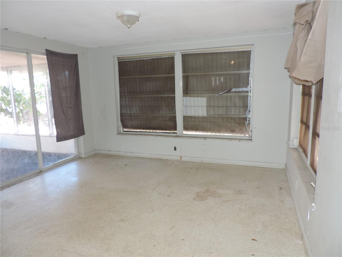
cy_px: 128
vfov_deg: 56.8
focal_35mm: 24
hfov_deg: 71.6
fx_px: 237
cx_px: 171
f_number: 3
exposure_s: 1/30
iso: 200
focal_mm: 4.3
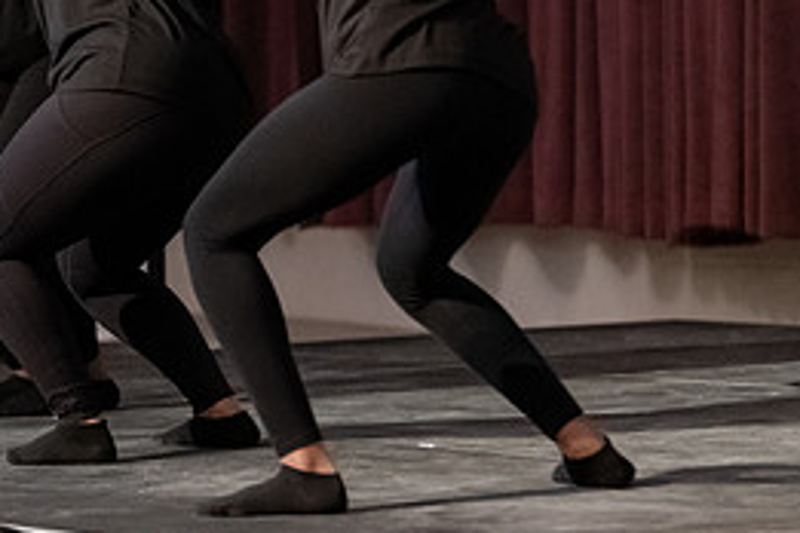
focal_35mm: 278
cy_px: -5
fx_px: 6177
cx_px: 116
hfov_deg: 7.4
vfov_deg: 4.9
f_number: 3.2
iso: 8000
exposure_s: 1/100
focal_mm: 125
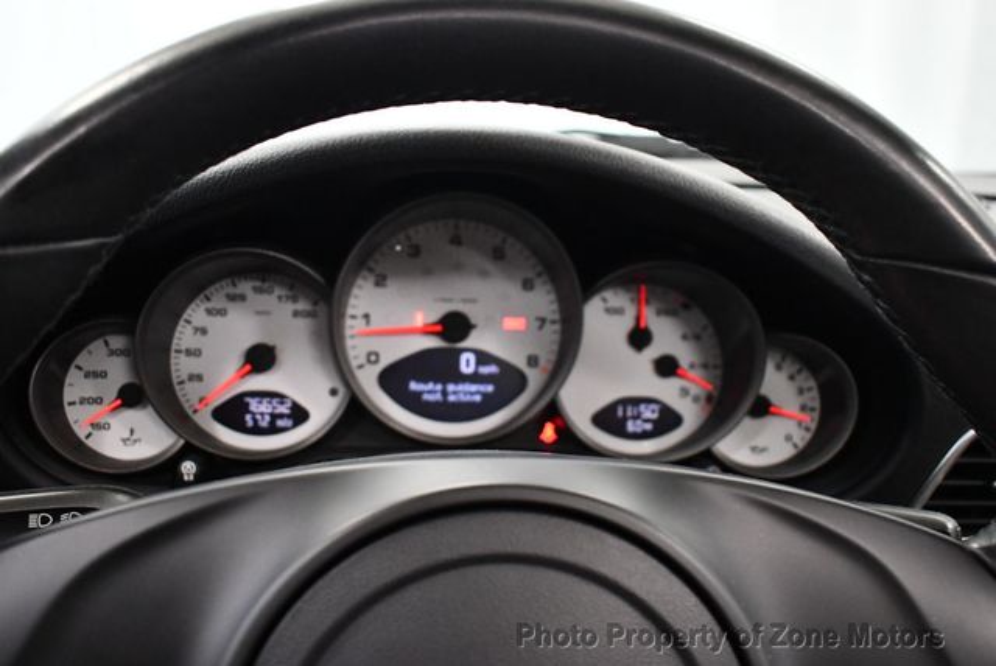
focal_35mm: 36
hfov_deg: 53.1
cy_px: 333
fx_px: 997
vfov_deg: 36.9
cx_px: 498
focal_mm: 18
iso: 3200
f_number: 3.5
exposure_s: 1/100
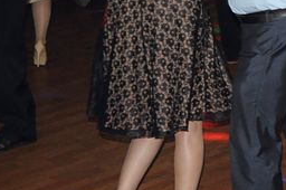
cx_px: 408
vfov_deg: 12.9
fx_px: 830
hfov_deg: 17.8
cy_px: 16
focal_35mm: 105
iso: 1250
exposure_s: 1/60
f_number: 4.5
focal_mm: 21
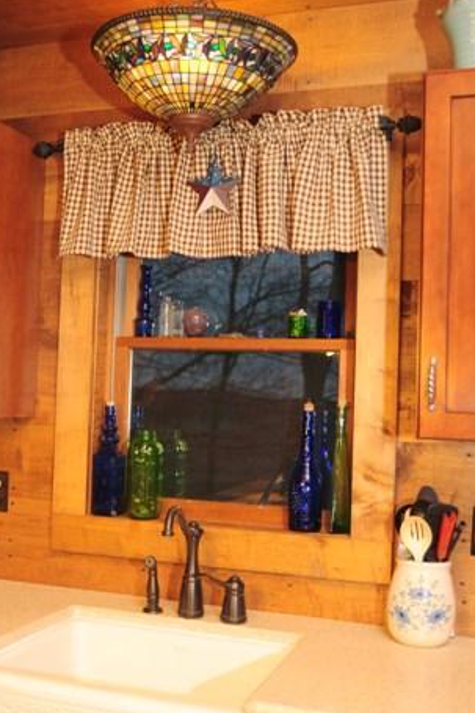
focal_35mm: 45
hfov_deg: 29.8
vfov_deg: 43.6
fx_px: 891
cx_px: 190
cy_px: 367
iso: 640
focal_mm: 32
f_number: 3.5
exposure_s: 1/60
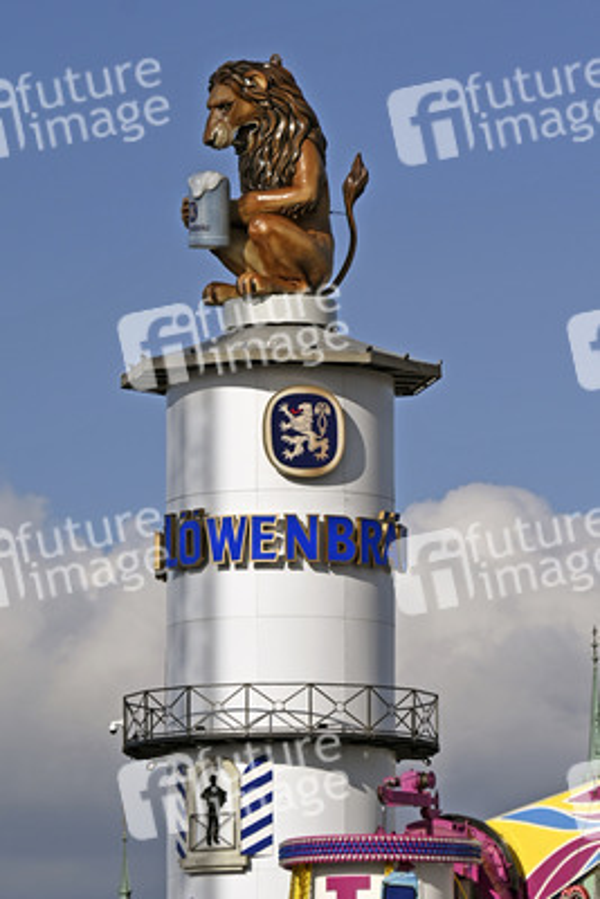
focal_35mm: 255
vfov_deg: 8.1
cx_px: 300
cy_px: 450
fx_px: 6369
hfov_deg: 5.4
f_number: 6.3
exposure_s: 1/1250
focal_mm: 170
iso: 100
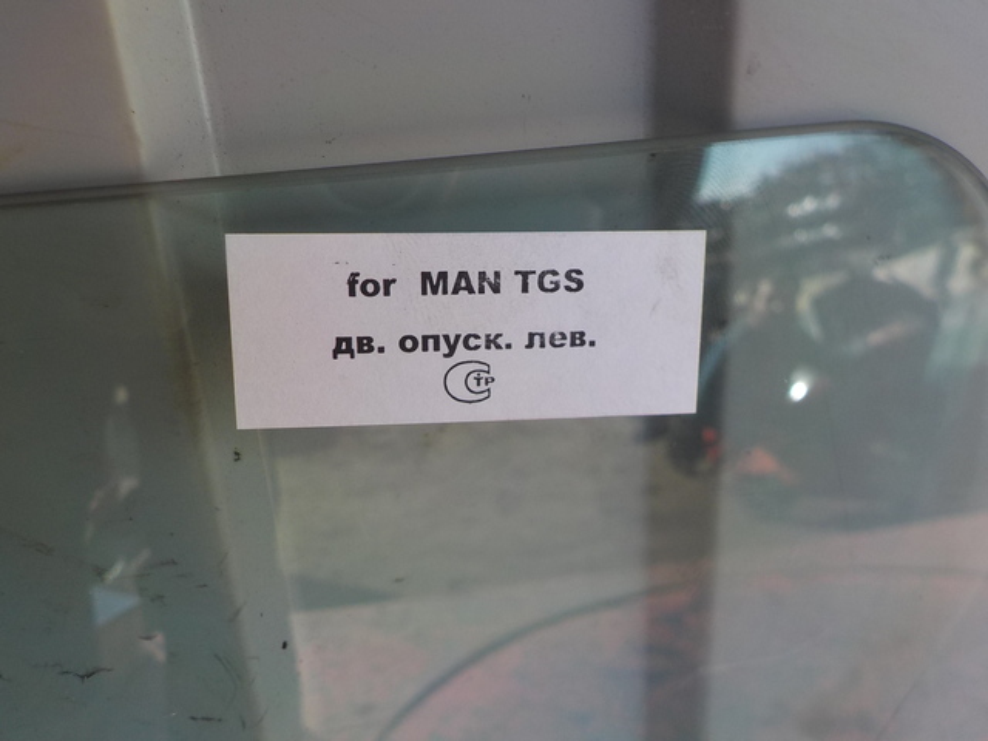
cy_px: 370
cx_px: 494
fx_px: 856
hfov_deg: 60.0
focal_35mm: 30
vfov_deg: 46.8
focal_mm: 4.1
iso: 125
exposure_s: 1/200
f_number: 3.3
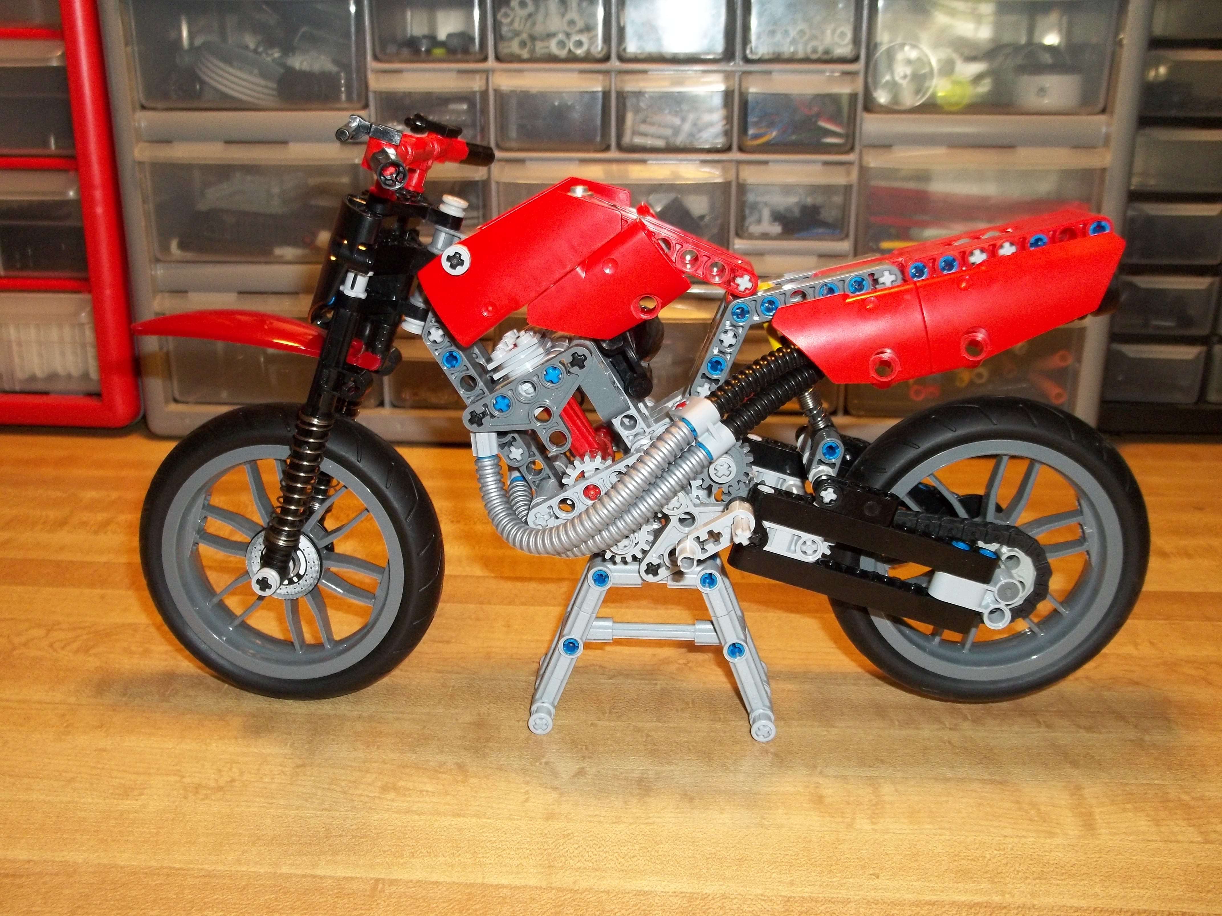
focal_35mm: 33
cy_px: 458
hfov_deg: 55.4
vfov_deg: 42.9
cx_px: 611
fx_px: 1165
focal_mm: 5.9
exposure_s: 1/30
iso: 160
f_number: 3.3
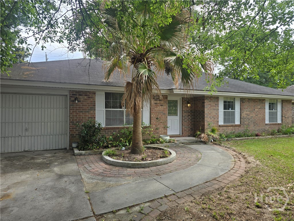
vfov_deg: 58.9
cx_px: 147
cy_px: 110
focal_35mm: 23
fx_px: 195
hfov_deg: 73.9
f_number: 1.7
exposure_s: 1/371
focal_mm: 6.3
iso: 12
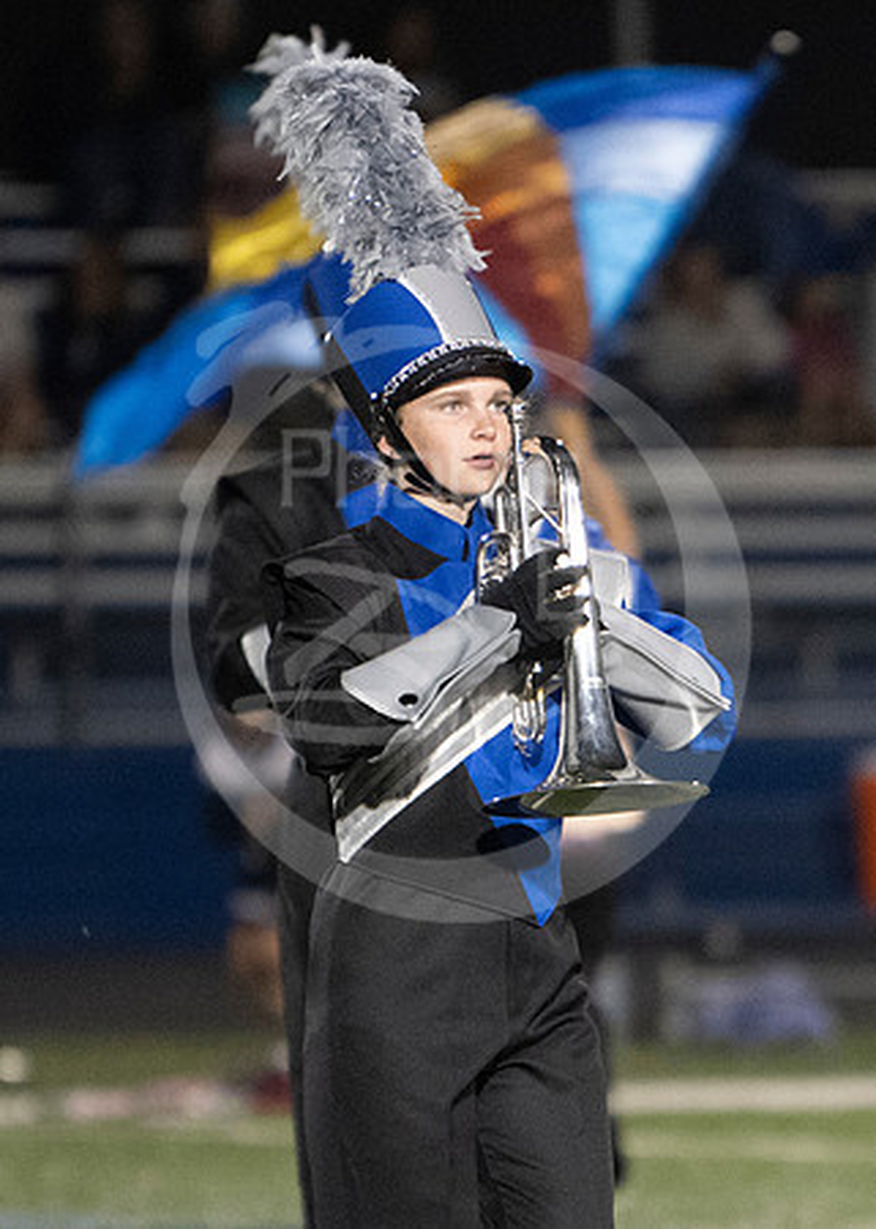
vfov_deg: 3.0
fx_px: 23322
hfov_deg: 2.2
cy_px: 876
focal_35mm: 669
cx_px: 916
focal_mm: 200
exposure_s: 1/640
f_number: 2.8
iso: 4000
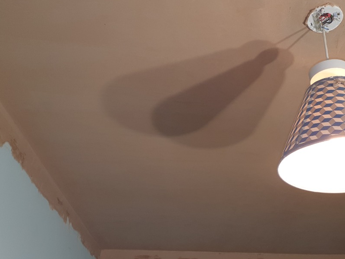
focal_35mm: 39
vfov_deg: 36.7
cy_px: 154
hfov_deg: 47.2
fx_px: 389
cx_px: 225
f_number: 2.4
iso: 64
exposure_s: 1/50
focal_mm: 4.32
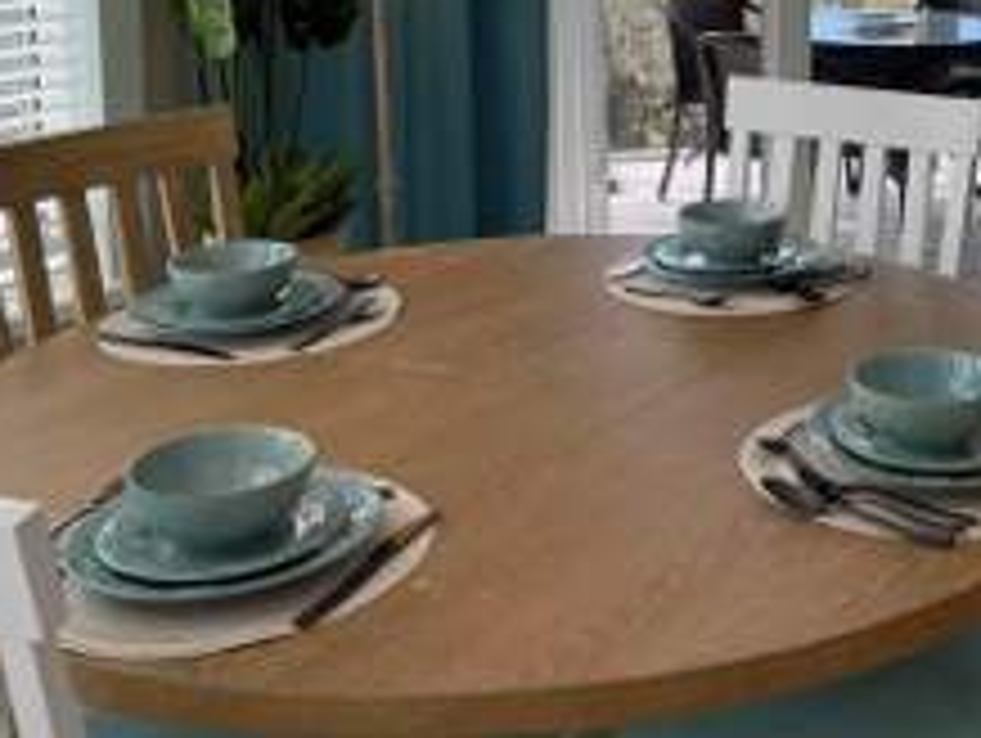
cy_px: -32
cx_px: 770
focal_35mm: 55
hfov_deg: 34.0
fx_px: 1560
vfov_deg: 25.1
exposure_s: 1/219
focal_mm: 5.1
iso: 32
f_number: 1.6
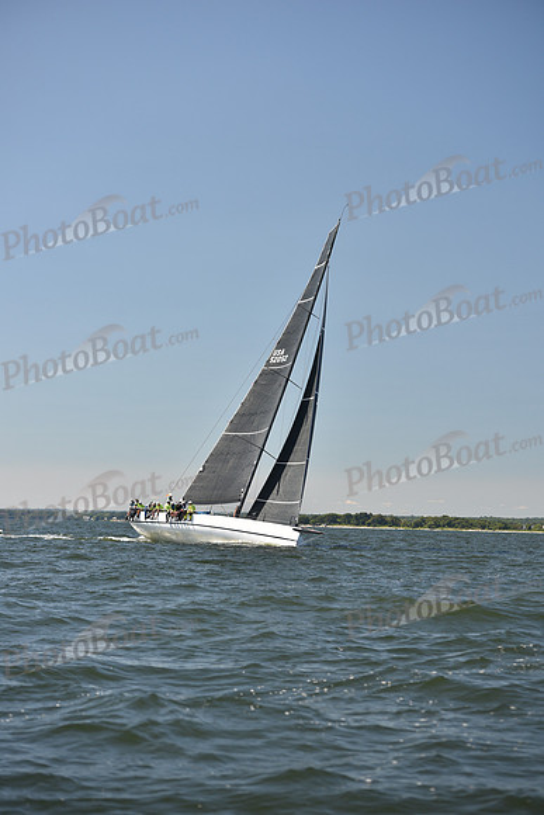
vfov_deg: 23.9
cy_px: 408
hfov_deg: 16.1
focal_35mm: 85
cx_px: 272
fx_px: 1925
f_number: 3.5
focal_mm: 85
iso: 250
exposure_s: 1/800
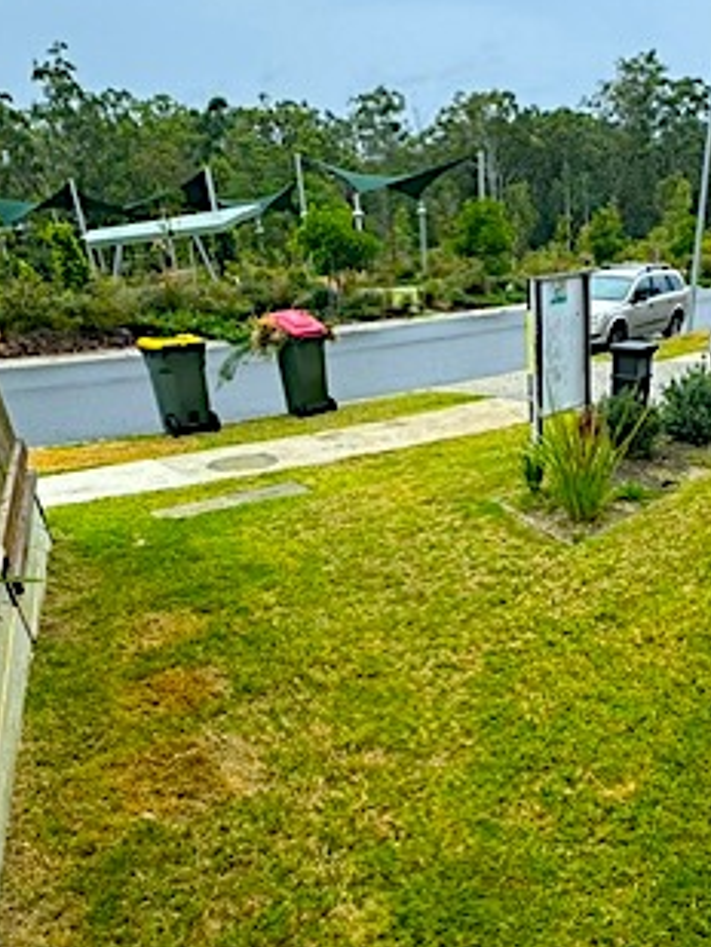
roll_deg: +1.0
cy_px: 693
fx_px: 794
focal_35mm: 29
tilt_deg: -32.8
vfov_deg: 58.9
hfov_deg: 47.2
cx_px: 493
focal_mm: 2.22
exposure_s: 1/771
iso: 40
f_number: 2.2
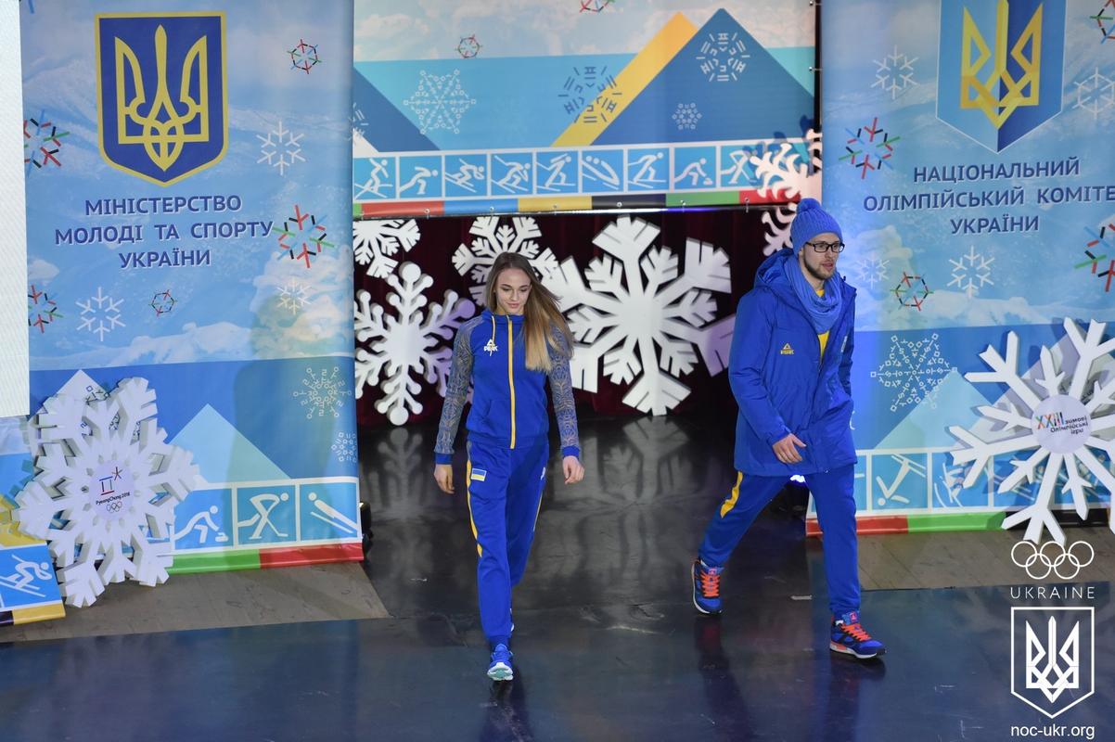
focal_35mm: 180
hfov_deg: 11.4
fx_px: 5572
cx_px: 558
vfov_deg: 7.6
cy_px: 371
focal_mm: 180
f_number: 2.8
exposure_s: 1/1000
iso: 3200
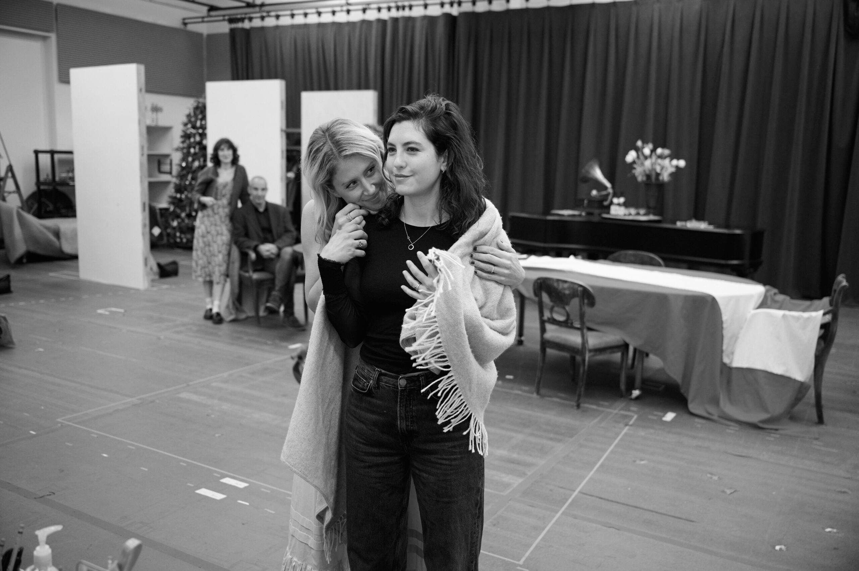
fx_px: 775
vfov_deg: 40.5
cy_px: 286
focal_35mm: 32
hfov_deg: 58.0
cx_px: 430
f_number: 2.8
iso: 2500
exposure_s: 1/200
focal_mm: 32.5
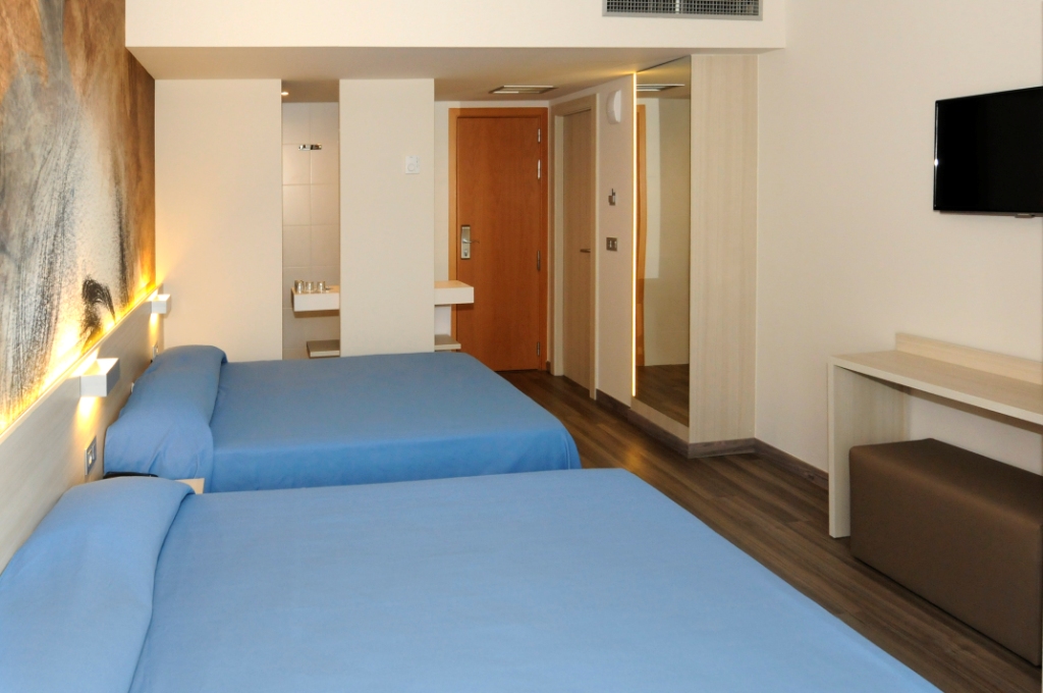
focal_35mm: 21
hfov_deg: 81.3
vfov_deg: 59.4
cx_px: 522
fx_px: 608
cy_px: 346
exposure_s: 1/60
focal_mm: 14
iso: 800
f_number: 8
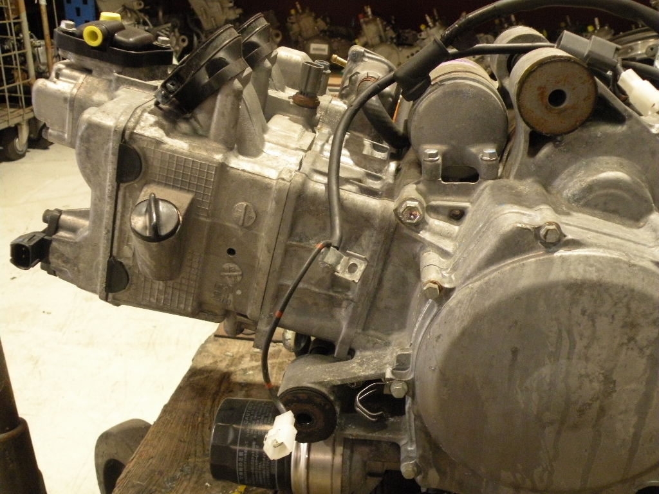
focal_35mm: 33
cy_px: 247
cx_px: 330
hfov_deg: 55.4
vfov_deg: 42.9
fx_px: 628
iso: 400
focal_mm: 5.8
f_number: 3.2
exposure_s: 1/57
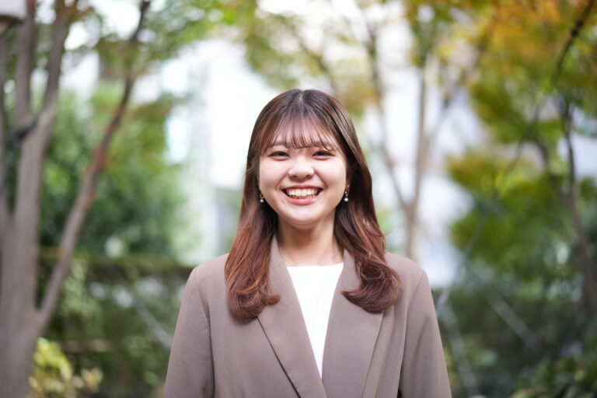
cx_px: 298
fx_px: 912
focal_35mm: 55
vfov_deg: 24.6
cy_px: 199
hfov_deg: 36.2
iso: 800
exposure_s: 1/125
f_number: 1.8
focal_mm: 55
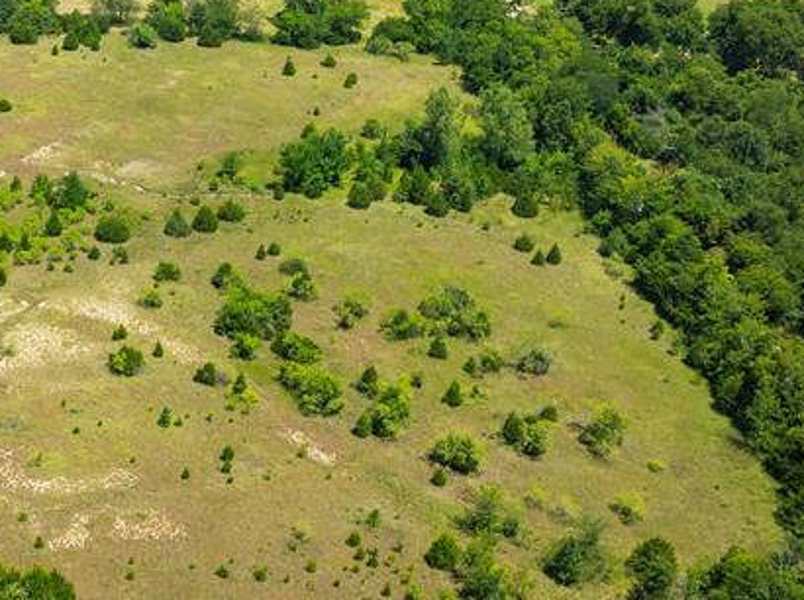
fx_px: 1391
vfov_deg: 24.2
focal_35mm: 60
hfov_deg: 29.9
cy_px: 206
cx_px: -14
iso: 100
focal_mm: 12.29
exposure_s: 1/200
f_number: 7.1
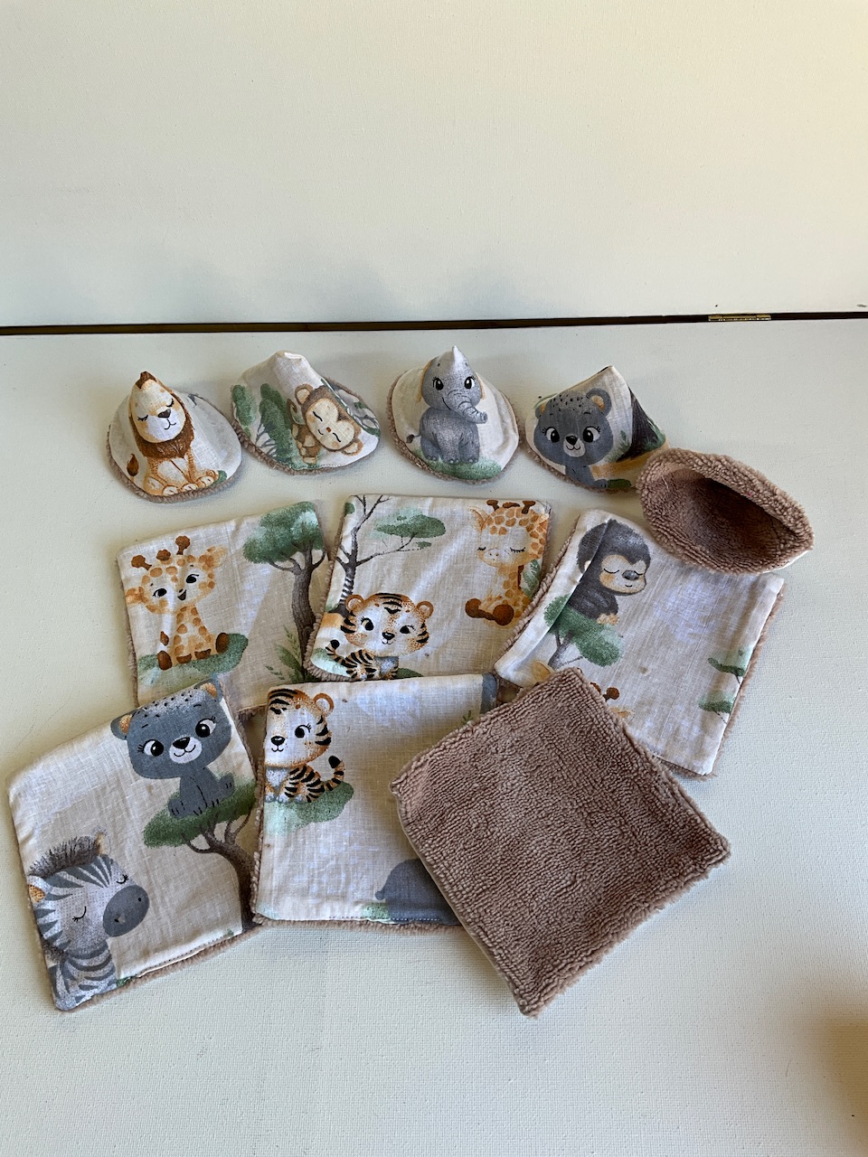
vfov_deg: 61.7
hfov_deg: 48.2
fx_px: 970
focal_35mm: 29
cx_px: 434
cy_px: 578
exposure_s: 1/100
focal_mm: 3
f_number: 1.8
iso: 20
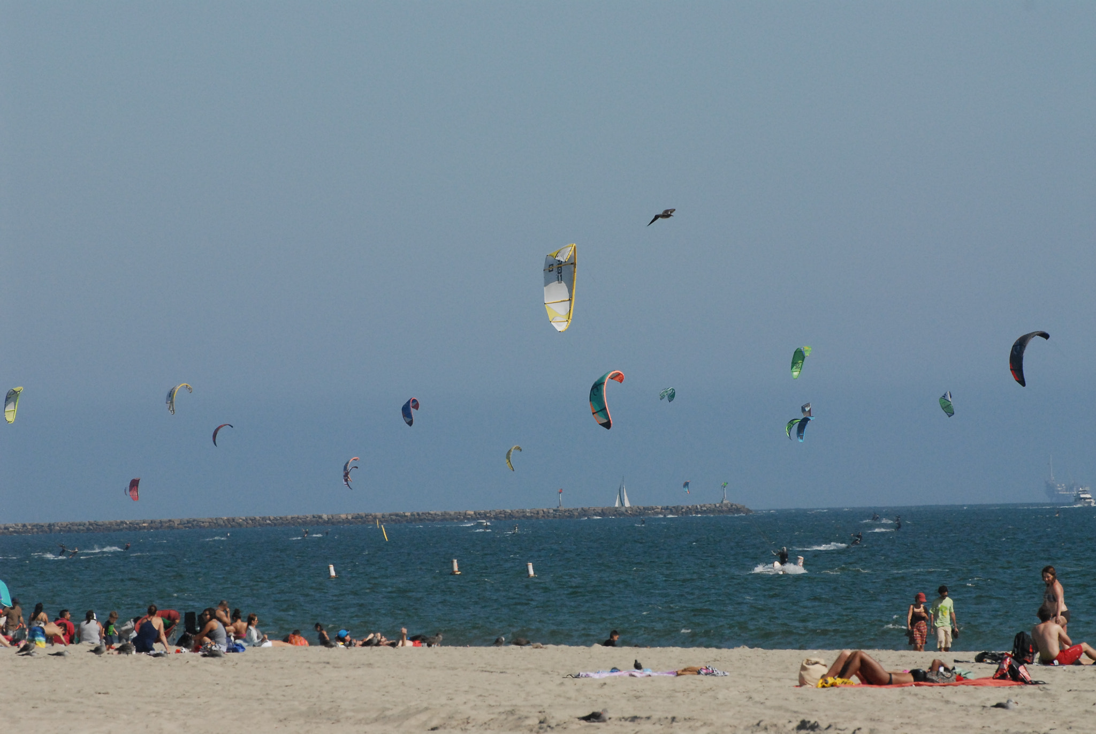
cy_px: 367
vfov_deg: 4.6
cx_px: 548
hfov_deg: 6.9
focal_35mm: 300
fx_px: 9144
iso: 800
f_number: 11
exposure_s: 1/800
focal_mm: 200
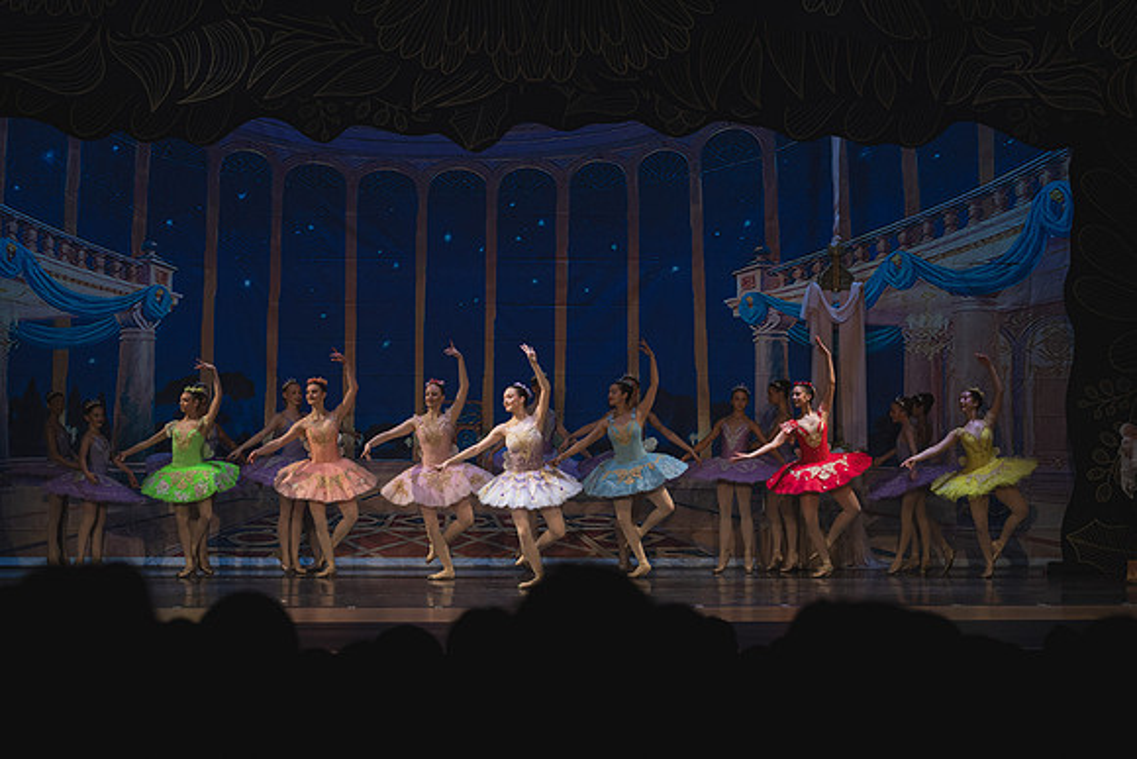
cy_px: 449
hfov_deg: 18.6
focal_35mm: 110
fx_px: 3478
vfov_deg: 12.4
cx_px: 614
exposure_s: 1/320
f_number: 4
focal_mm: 70
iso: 800
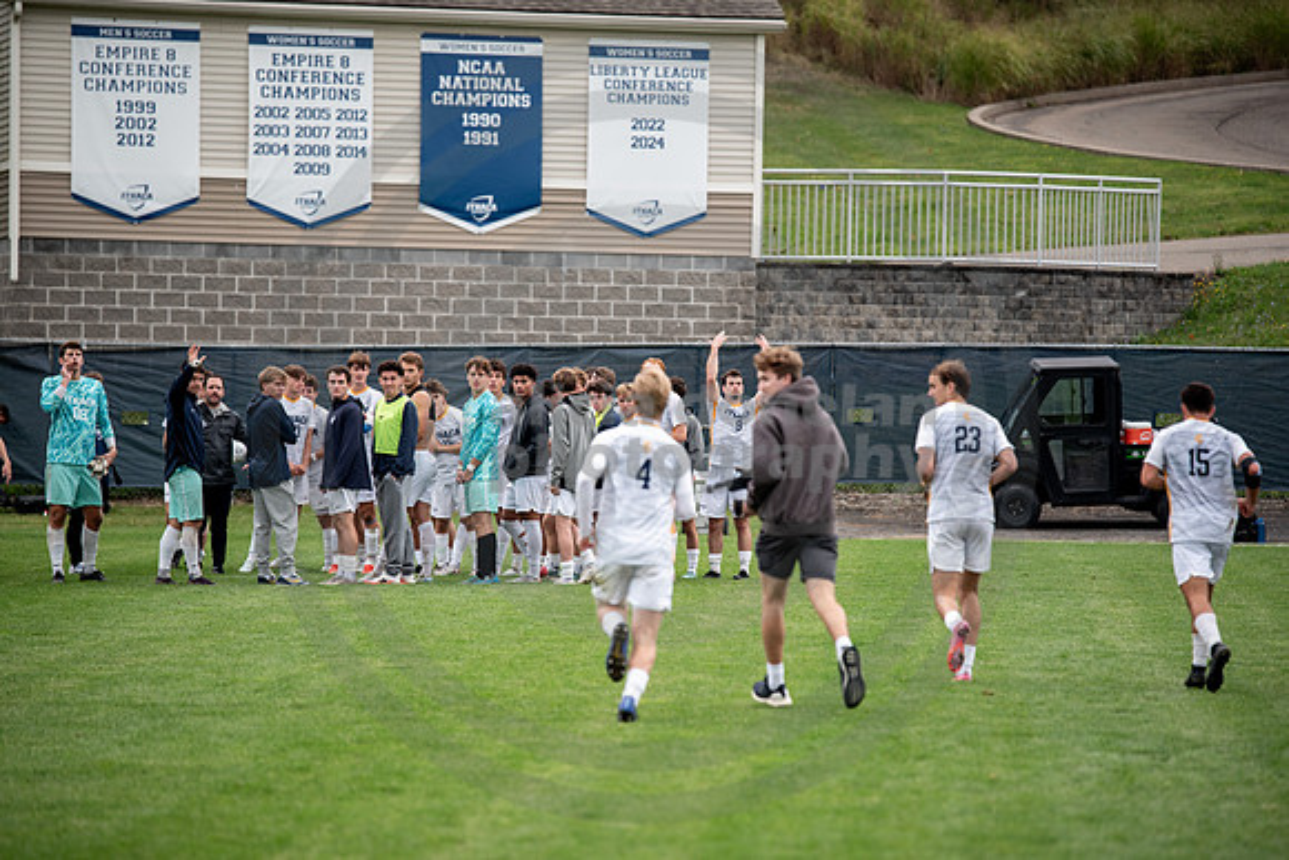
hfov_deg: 10.2
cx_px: 645
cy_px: 430
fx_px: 7232
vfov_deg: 6.8
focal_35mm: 202
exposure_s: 1/640
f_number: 3.2
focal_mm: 200
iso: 320
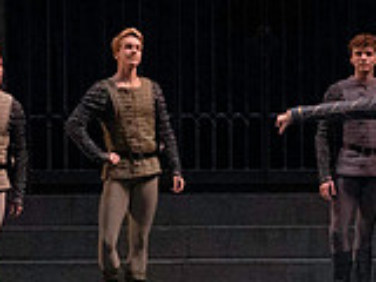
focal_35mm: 394
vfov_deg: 3.8
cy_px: -53
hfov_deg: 5.0
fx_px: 4280
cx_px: 423
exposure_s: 1/400
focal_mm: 113
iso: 20000
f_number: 14
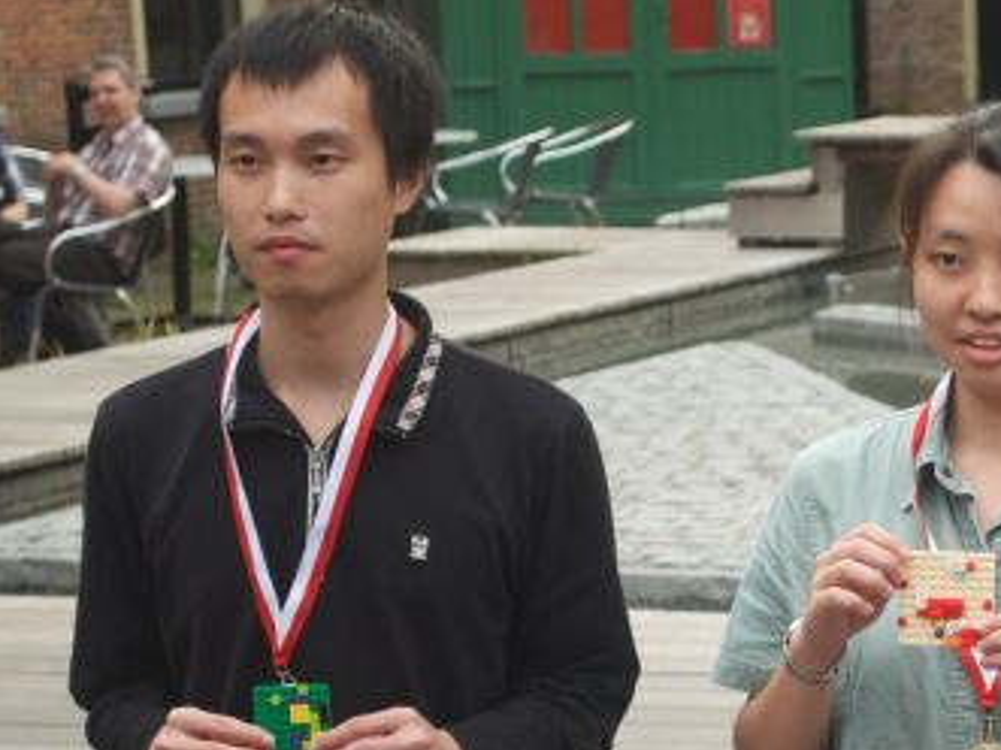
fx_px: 5030
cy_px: 596
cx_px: 1107
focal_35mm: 174
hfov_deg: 11.2
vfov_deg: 8.5
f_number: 5.6
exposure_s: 1/60
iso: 800
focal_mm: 50
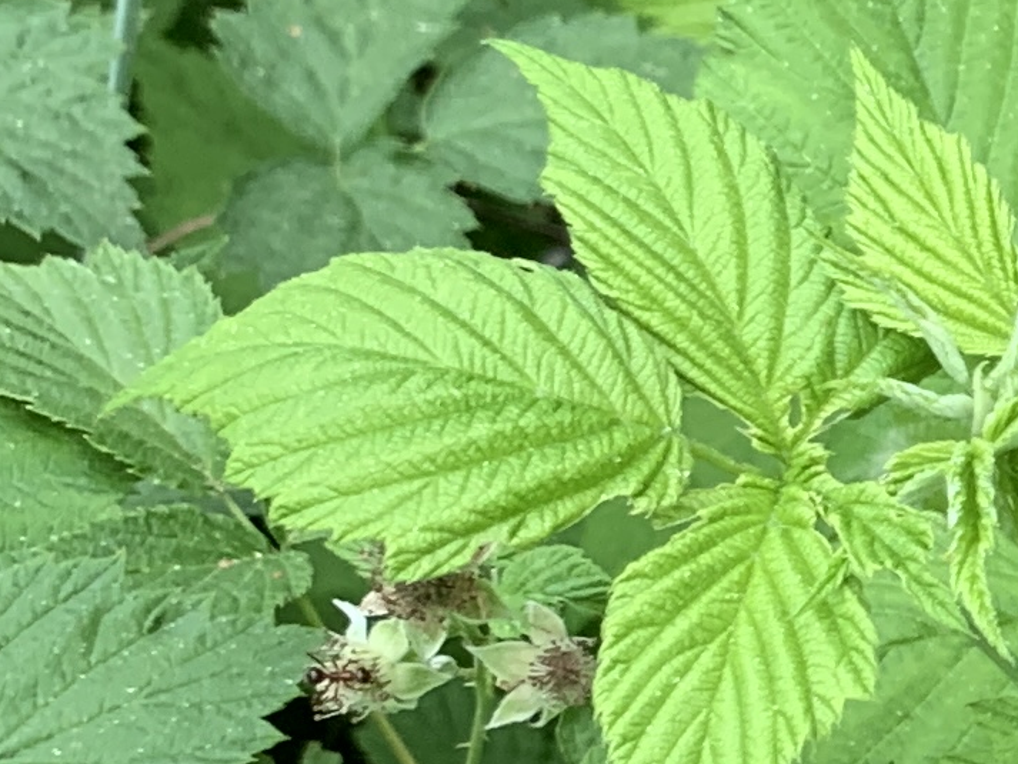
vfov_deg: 10.1
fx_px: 4324
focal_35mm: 147
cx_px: 2130
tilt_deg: -54.0
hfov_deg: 11.8
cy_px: 621
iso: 40
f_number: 1.8
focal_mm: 4.25
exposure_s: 1/121
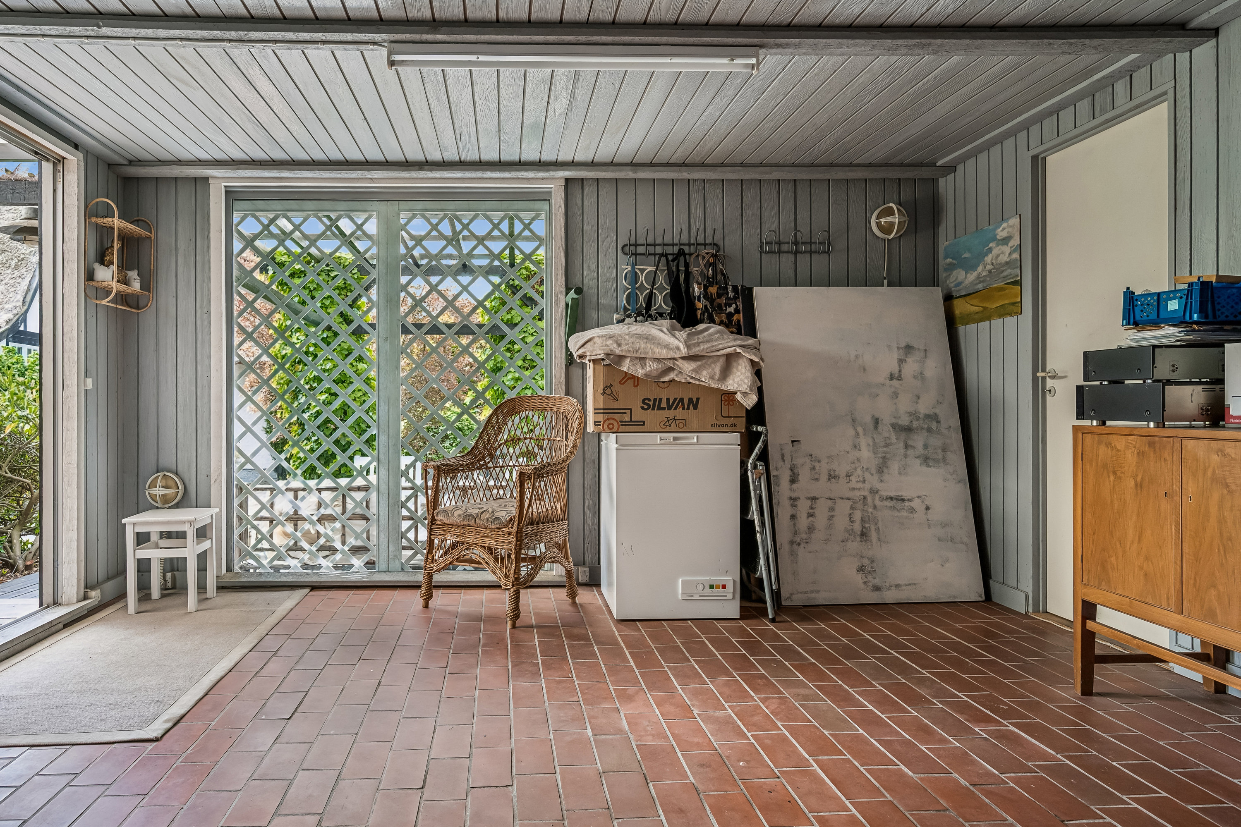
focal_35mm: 21
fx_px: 724
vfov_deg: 59.5
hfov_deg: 81.2
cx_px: 620
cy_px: 414
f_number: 6.3
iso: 400
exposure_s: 1/40
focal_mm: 21
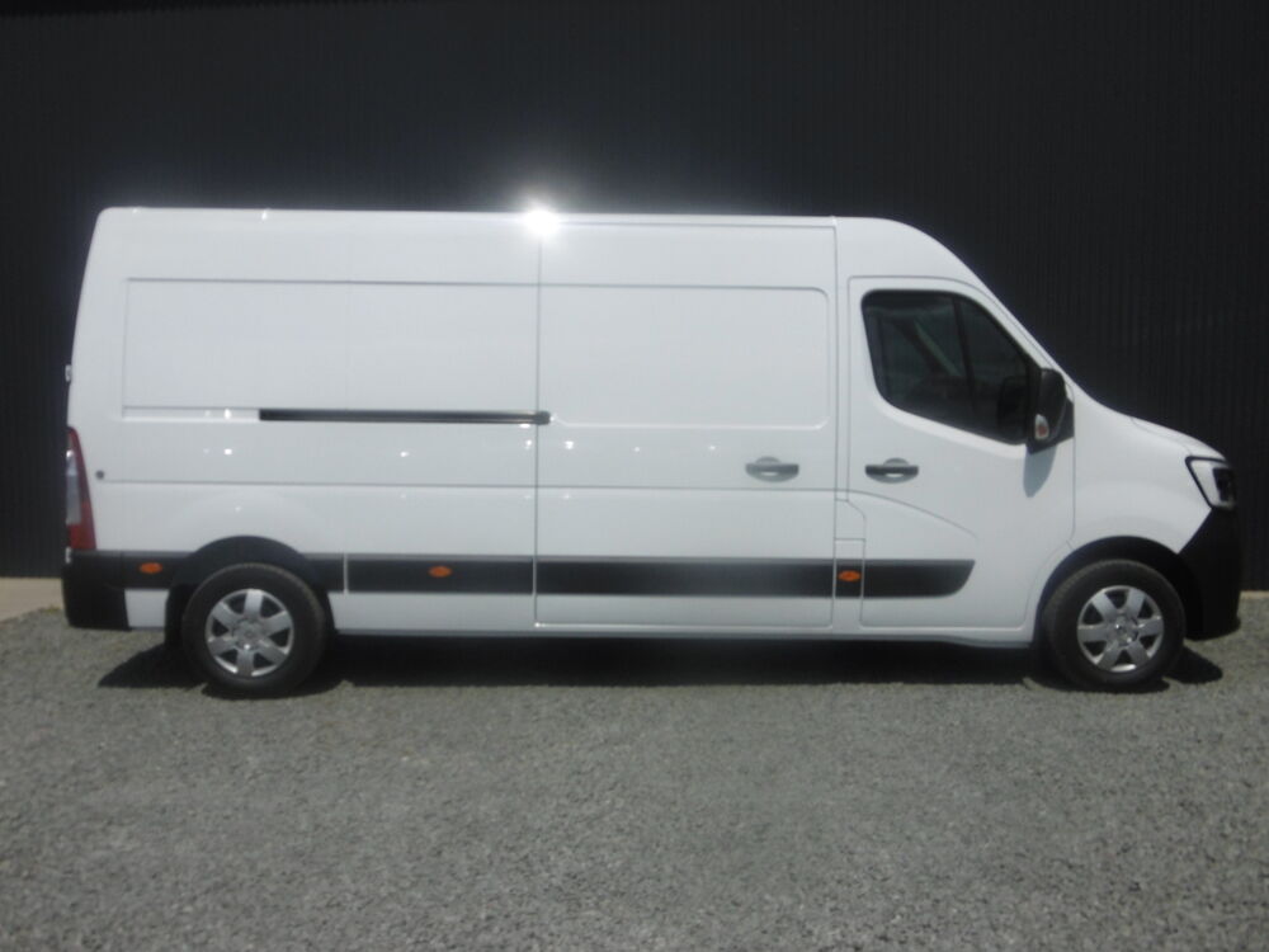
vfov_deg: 44.2
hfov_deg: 56.8
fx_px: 1173
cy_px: 476
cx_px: 634
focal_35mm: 32
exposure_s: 1/640
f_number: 8.8
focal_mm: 5.8
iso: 100
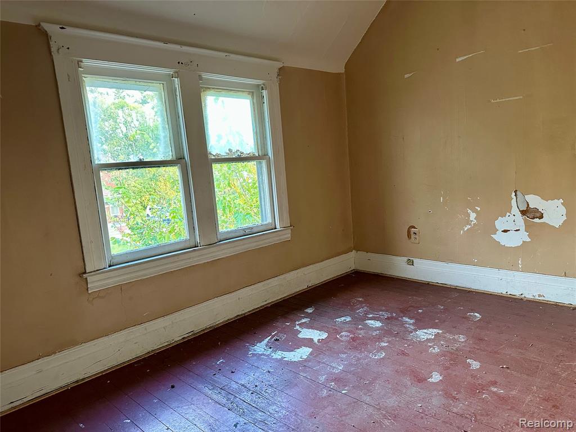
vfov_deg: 56.8
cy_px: 216
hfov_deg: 71.6
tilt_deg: -8.0
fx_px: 399
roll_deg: +3.4
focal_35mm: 24
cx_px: 288
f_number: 1.78
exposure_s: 1/60
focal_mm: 6.86
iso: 320
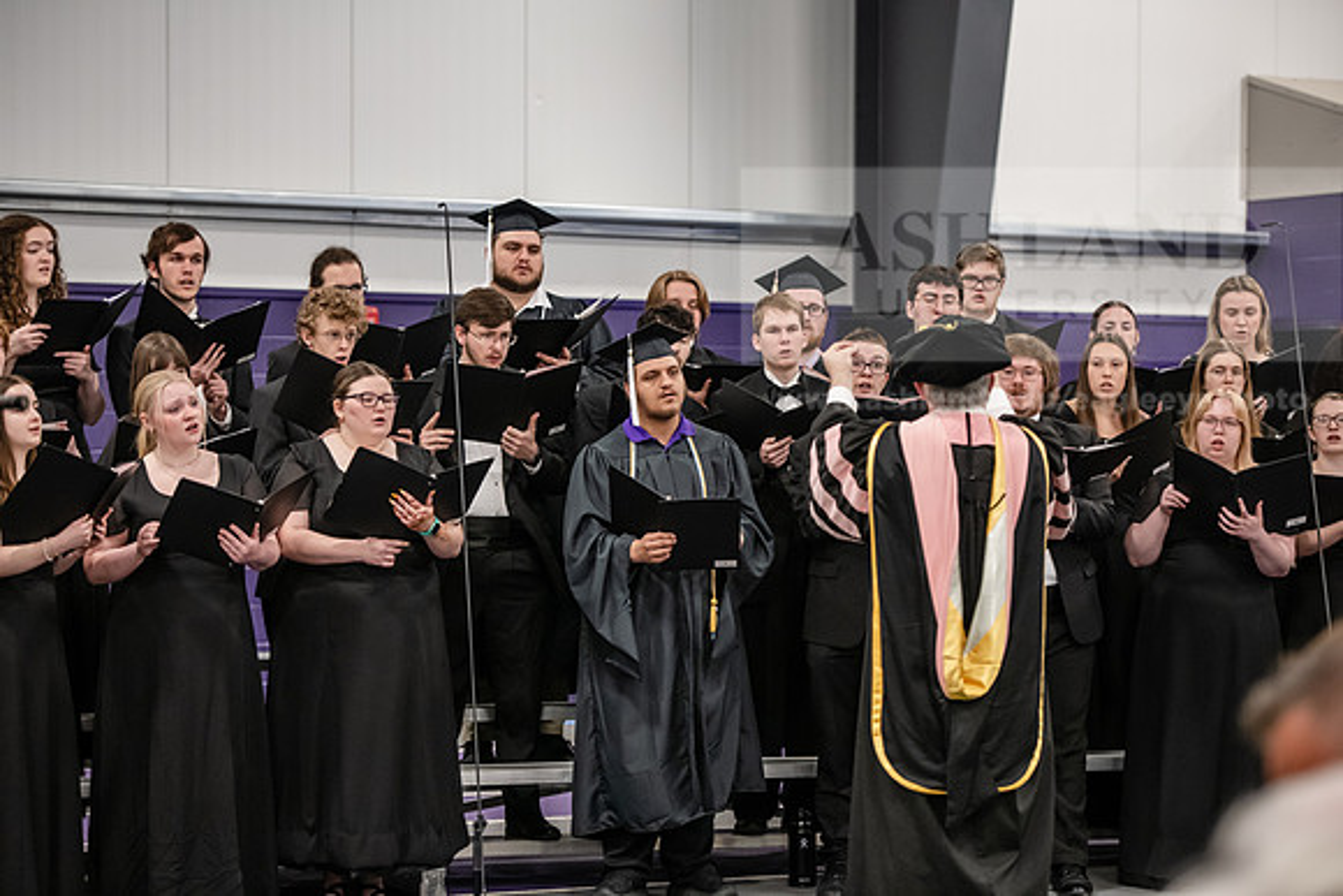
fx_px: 3806
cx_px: 672
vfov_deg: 13.4
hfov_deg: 20.0
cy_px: 448
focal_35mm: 102
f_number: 3.2
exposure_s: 1/200
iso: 3200
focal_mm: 102
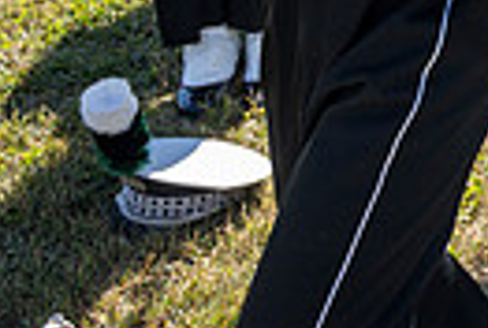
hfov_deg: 15.0
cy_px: -300
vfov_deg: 11.8
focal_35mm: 106
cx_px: 1024
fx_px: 1440
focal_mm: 24
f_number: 4.5
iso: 80
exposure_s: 1/250
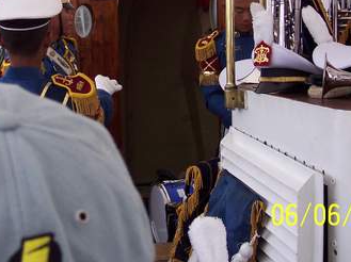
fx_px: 750
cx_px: 107
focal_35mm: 74
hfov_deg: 26.2
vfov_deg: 19.5
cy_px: 23
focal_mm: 8
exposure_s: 1/350
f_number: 2.8
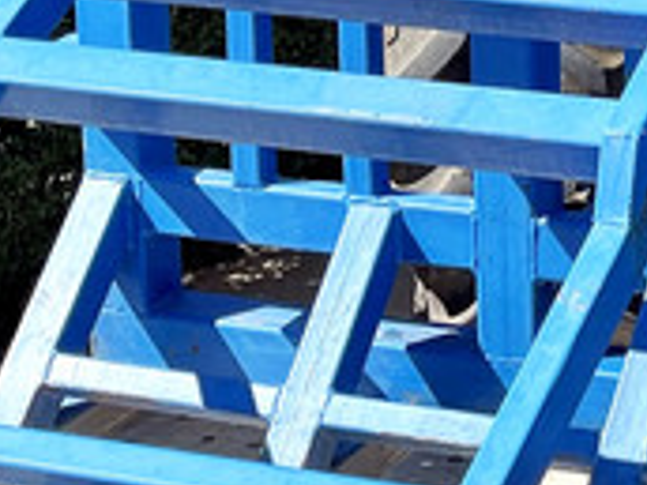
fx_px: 2897
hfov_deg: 12.1
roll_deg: -1.2
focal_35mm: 155
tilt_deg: -4.6
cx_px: 1002
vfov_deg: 9.2
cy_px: -346
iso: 32
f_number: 1.6
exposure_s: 1/1715
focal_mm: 5.1
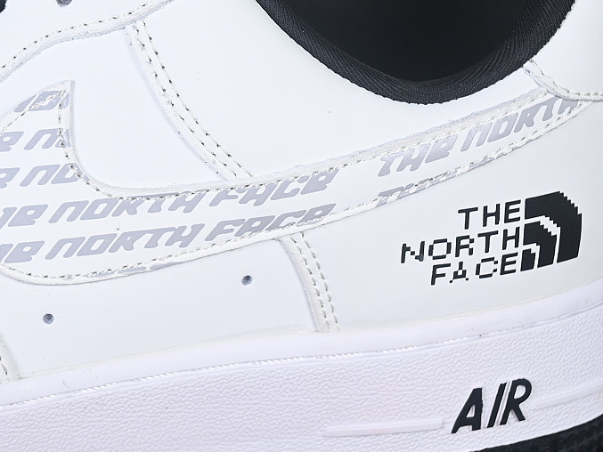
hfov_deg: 17.0
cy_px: 168
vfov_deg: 12.9
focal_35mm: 115
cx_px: 156
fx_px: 2004
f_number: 7.1
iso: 160
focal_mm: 50
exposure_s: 1/80
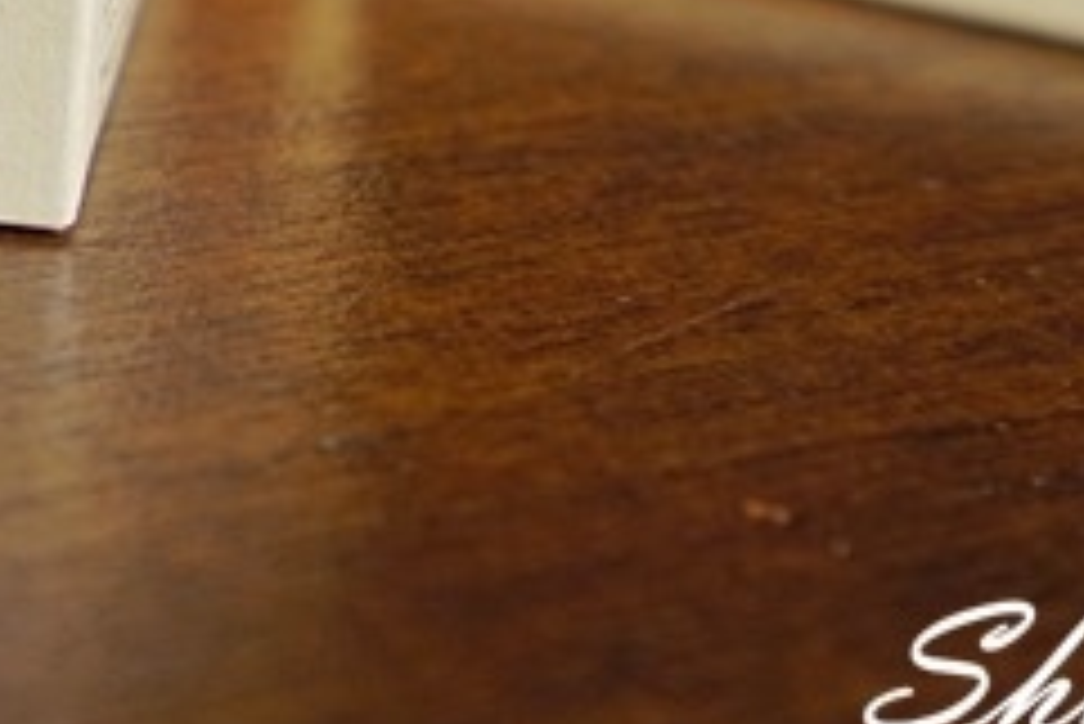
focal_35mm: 116
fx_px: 3495
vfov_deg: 11.4
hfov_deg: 17.2
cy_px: -358
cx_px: -45
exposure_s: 1/125
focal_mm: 35
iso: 250
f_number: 5.6
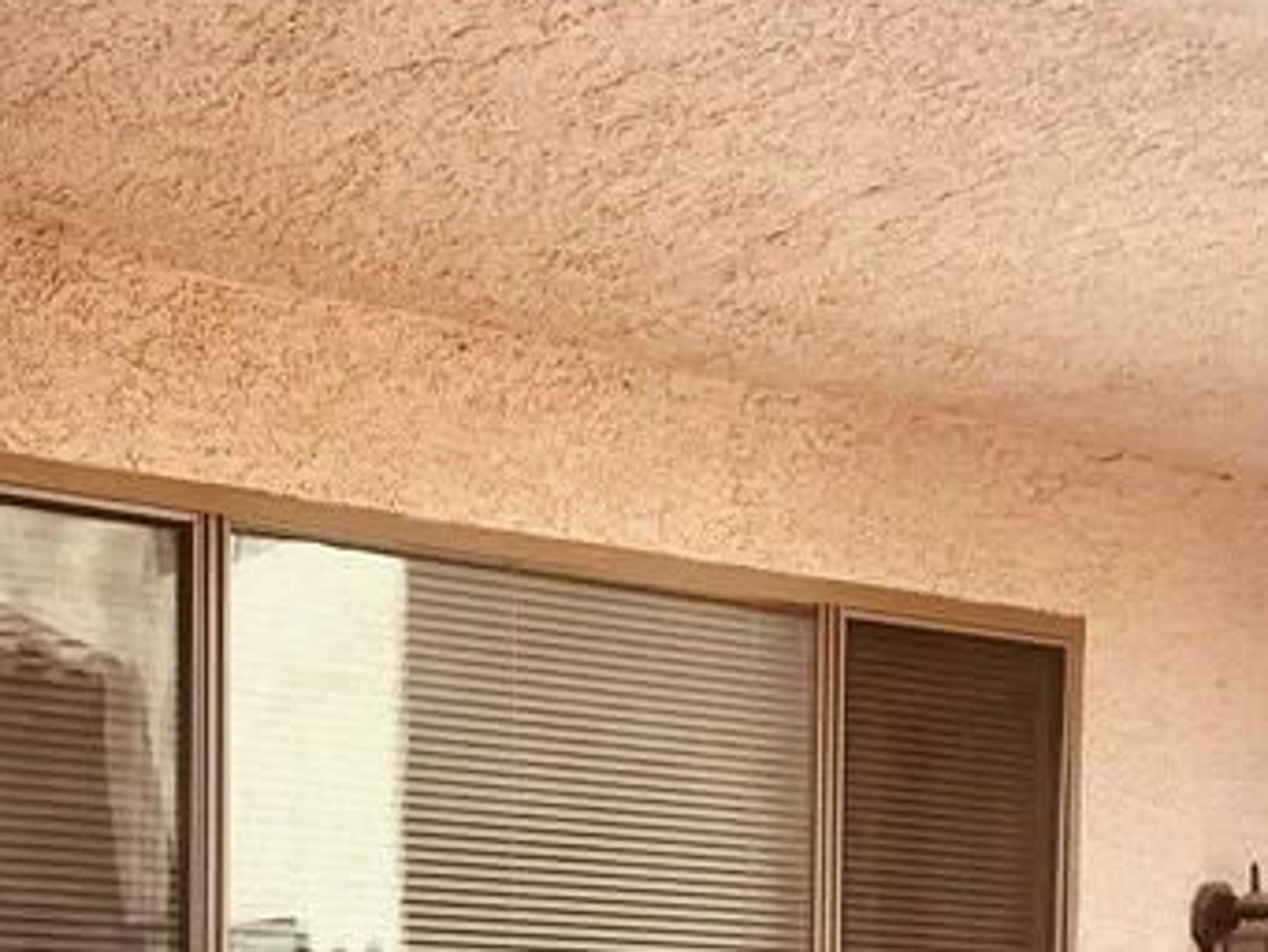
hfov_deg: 25.0
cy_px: 1168
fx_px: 2858
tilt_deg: -0.2
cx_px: 528
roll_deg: -1.4
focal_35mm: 78
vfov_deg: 17.9
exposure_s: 1/683
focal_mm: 5.7
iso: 50
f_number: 1.5
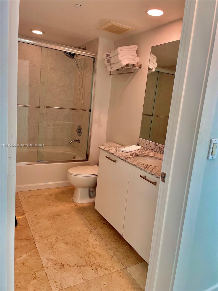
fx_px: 218
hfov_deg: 53.1
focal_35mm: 26
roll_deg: -5.8
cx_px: 109
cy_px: 146
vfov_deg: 67.3
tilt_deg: -10.8
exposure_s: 1/120
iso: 100
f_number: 1.6
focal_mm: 4.2
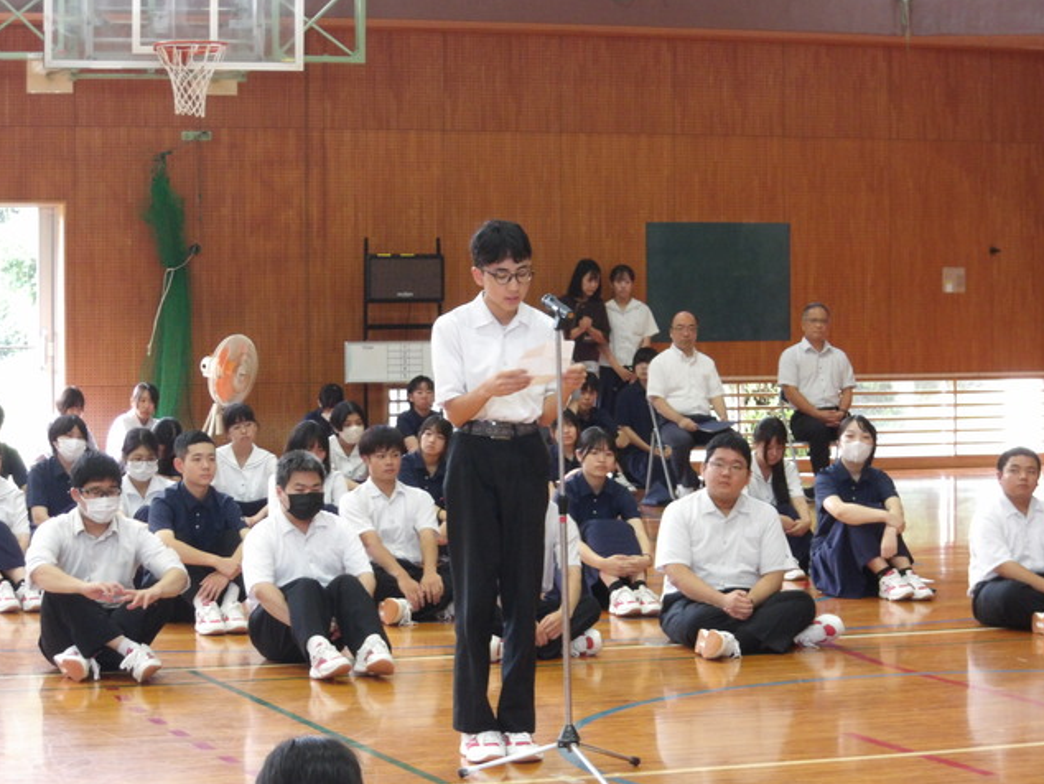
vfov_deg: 13.6
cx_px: 519
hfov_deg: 18.0
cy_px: 392
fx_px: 3289
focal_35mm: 109
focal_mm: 19.6
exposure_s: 1/27
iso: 667
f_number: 6.6
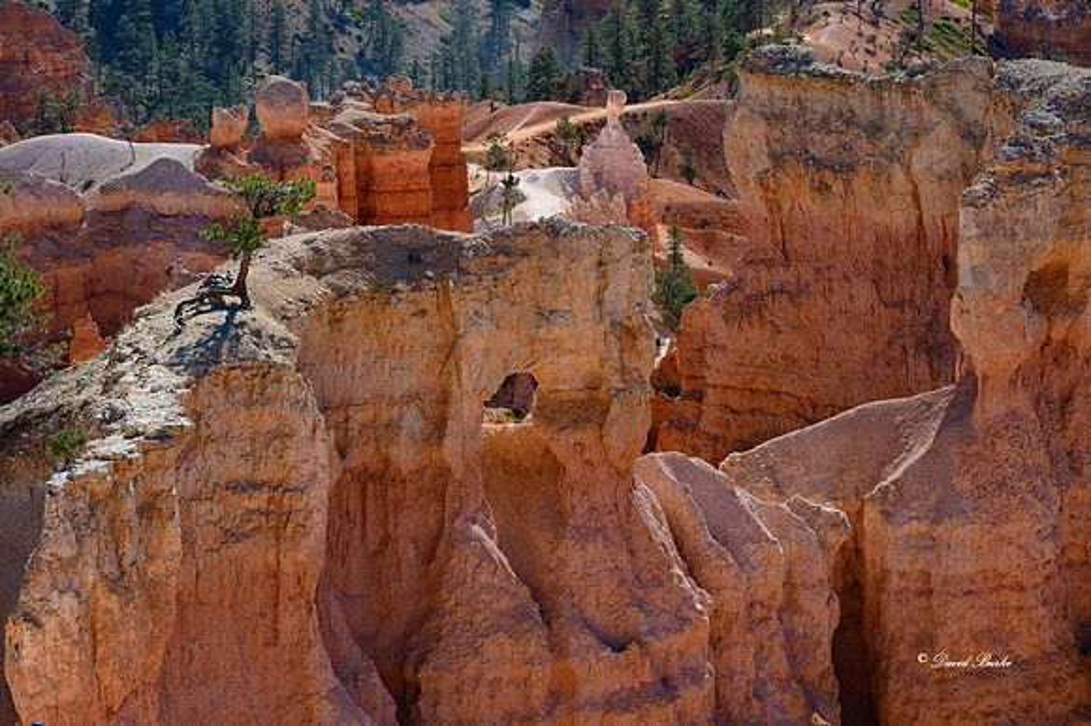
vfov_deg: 10.1
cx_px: 546
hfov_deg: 15.2
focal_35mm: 135
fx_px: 4089
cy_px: 363
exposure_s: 1/100
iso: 100
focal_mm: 135
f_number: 11
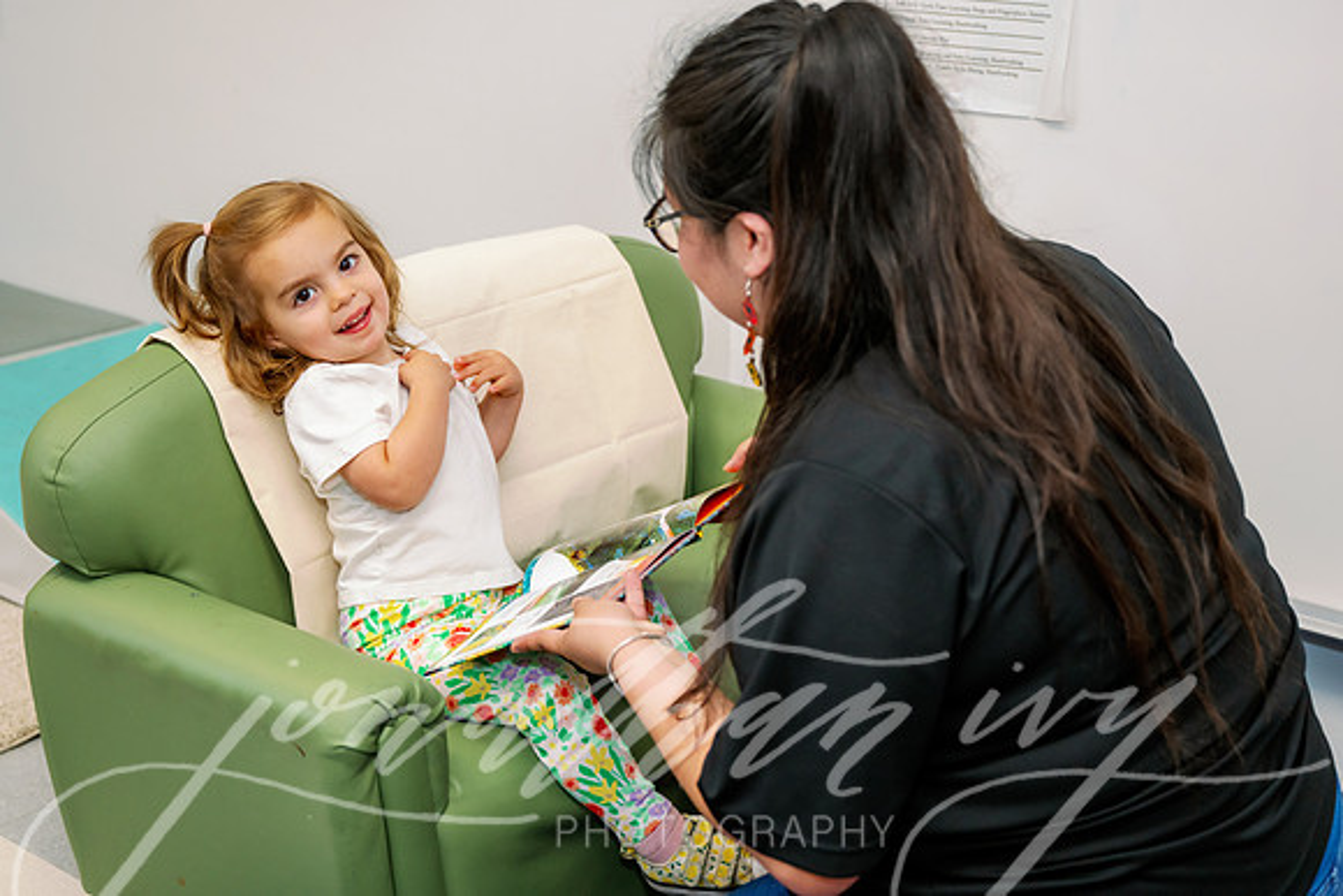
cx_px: 652
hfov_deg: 35.1
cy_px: 405
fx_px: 2124
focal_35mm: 57
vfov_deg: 23.8
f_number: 3.5
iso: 800
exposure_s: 1/200
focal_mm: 52
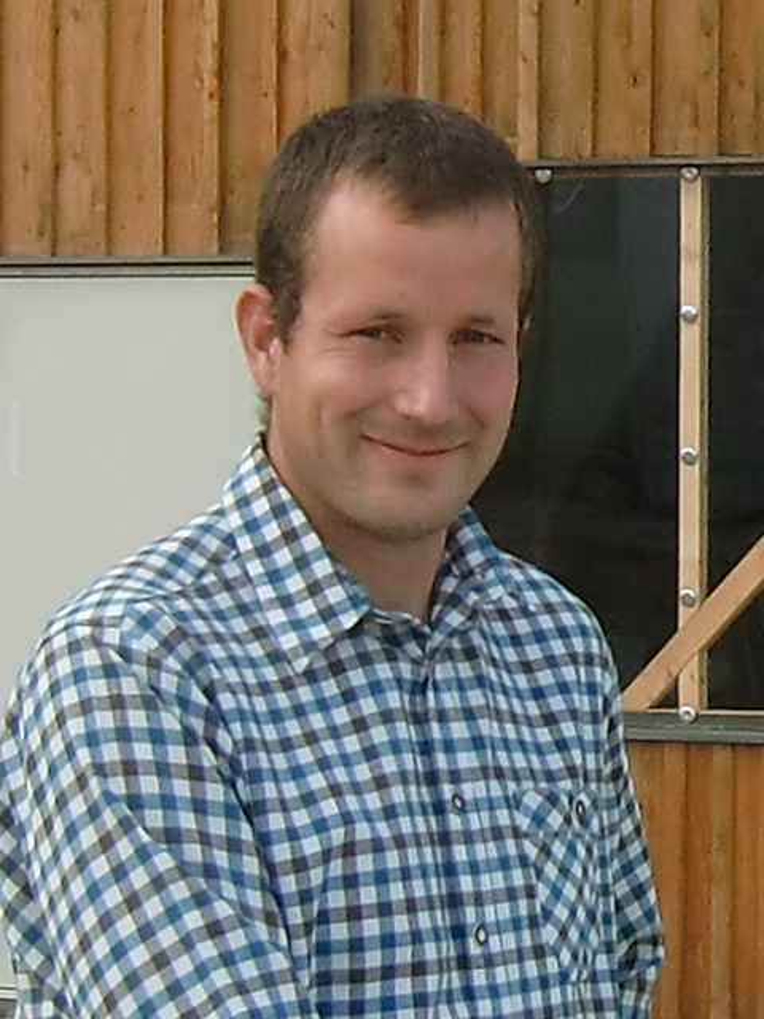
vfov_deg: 71.6
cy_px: 510
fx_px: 706
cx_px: 382
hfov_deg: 56.8
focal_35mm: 24
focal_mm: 4.3
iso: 64
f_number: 3.2
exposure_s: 1/320
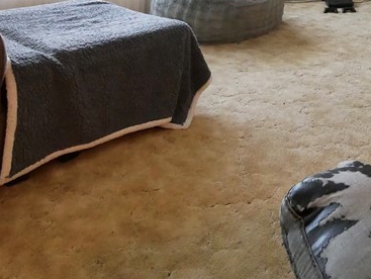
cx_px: 368
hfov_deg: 41.7
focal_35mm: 39
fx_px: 418
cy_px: -87
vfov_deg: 29.4
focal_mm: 7
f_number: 4
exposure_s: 1/60
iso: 2500
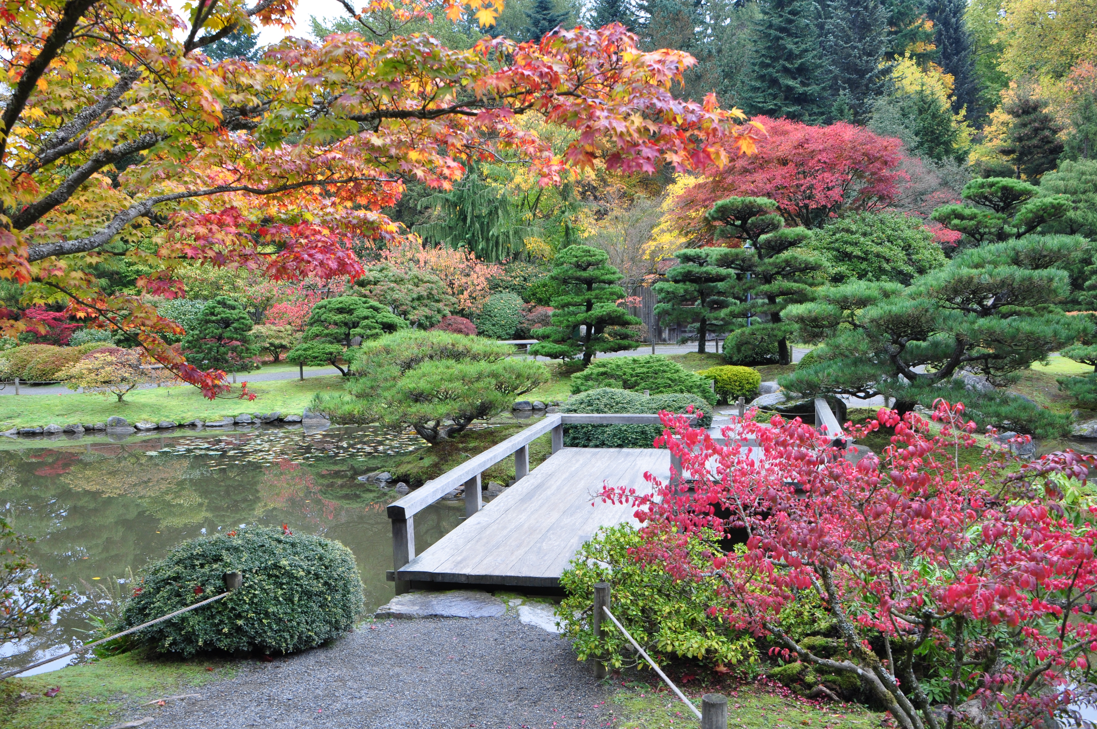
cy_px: 364
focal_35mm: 32
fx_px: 959
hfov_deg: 59.6
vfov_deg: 41.6
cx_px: 548
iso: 400
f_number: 8
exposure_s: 1/80
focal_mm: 21
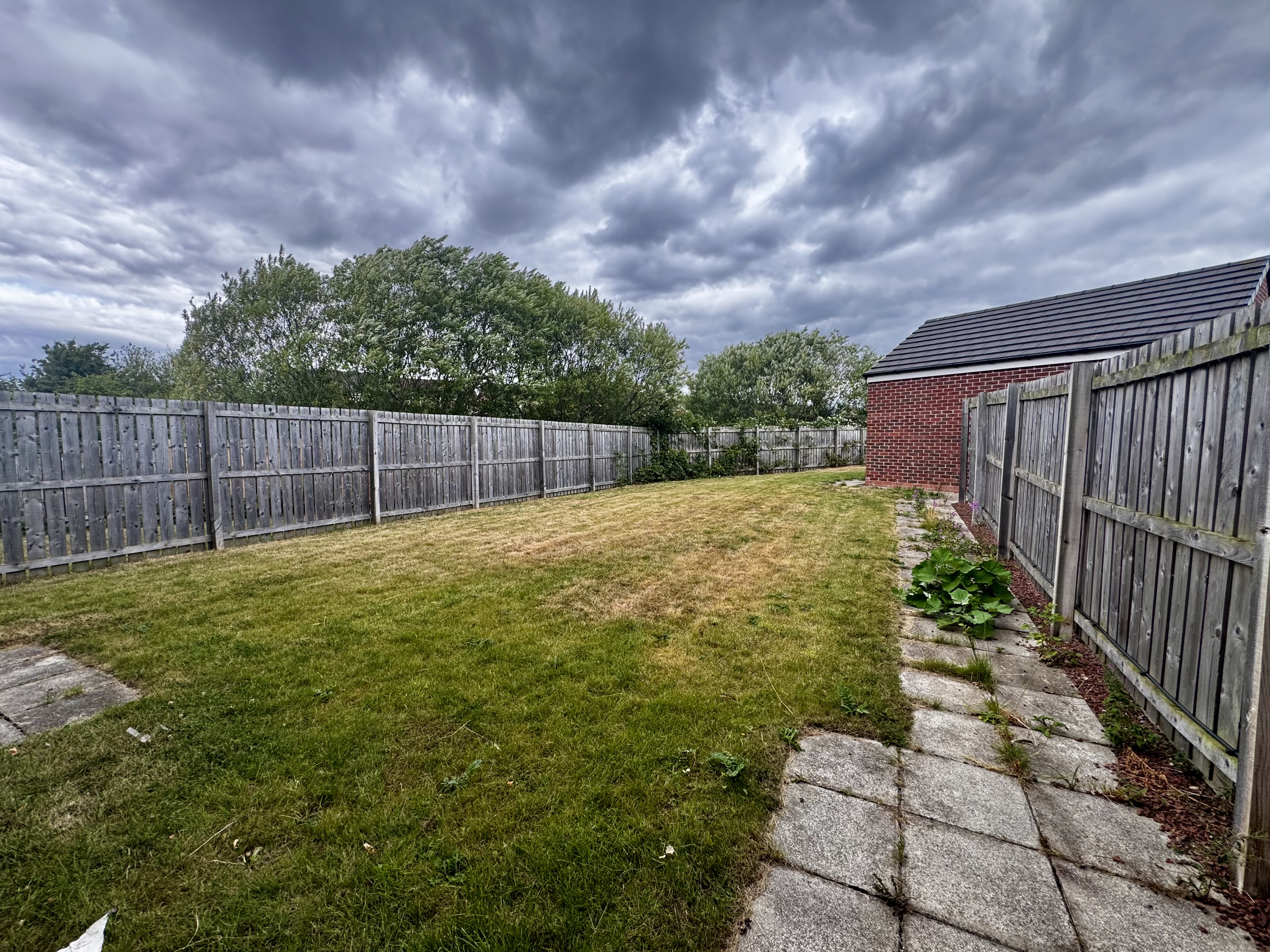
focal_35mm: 14
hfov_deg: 102.1
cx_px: 635
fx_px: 514
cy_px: 476
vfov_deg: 85.7
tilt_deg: -4.5
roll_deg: +0.4
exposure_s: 1/275
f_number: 2.2
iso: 40
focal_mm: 2.22
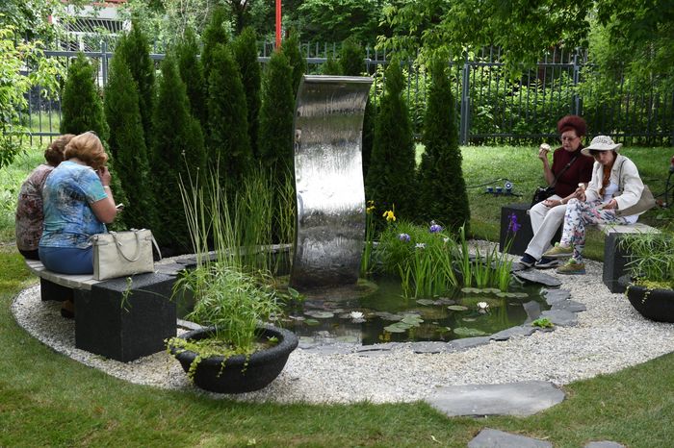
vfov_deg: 28.0
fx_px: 898
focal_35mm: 48
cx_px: 337
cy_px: 224
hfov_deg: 41.1
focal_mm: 48
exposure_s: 1/250
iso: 250
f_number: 5
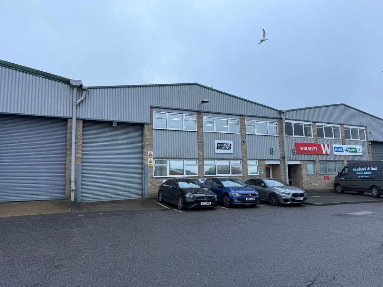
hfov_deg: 71.6
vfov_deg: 56.8
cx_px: 192
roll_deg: +1.3
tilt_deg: +7.9
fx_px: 266
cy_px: 144
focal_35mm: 24
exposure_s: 1/920
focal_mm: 6.76
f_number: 1.78
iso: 80
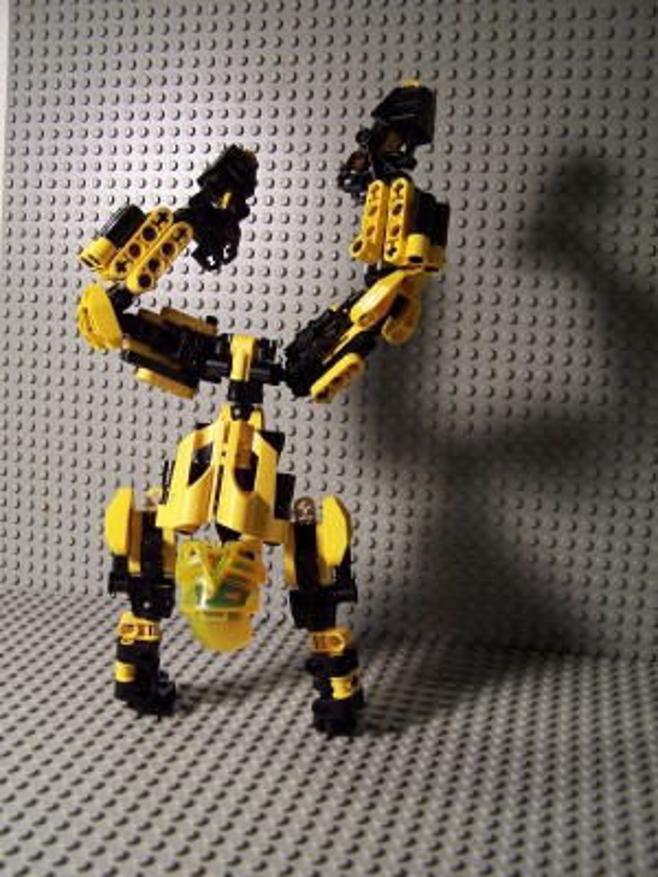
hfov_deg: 37.7
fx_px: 963
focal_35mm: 38
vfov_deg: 49.0
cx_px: 329
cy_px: 438
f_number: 2.8
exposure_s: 1/30
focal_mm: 6.3
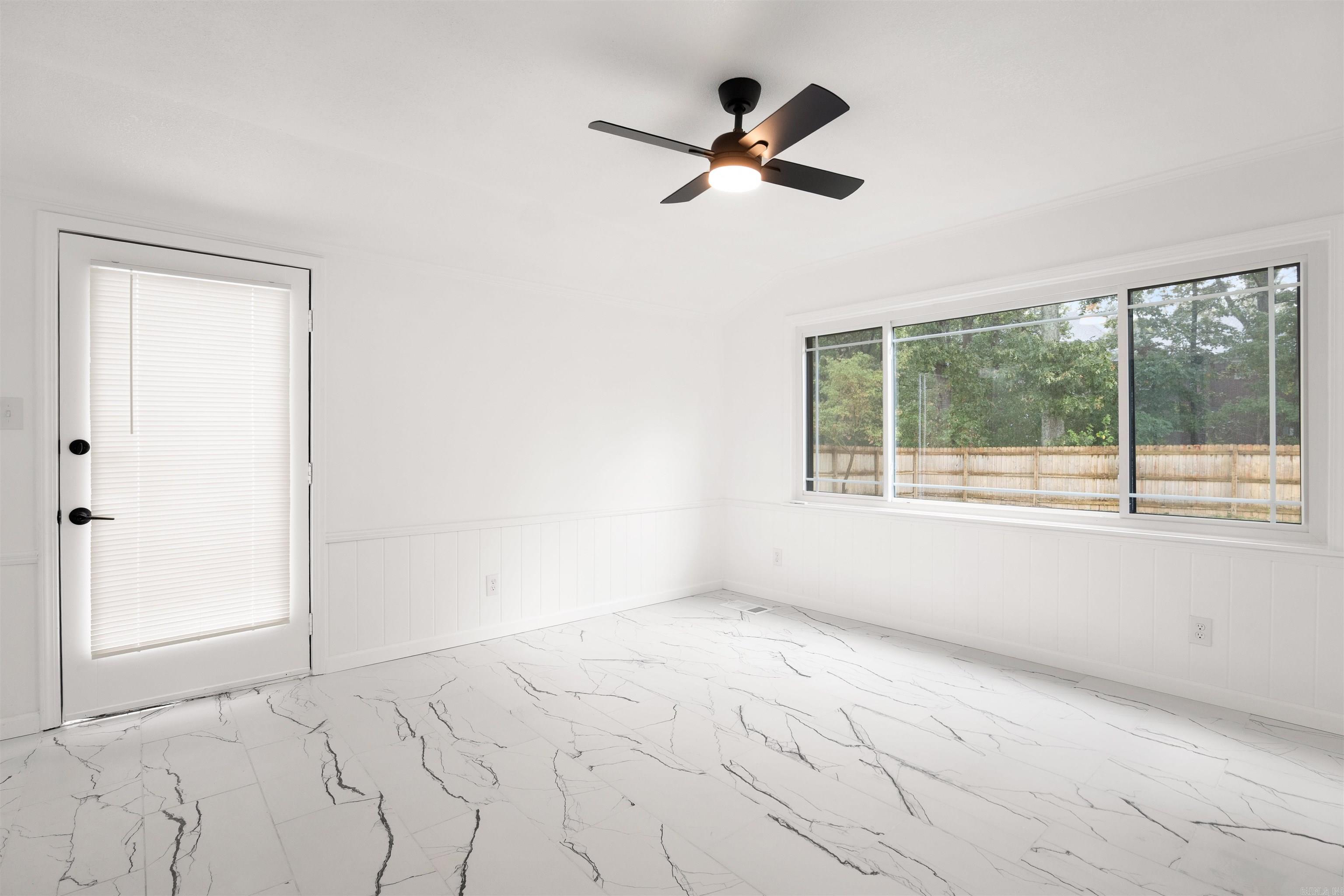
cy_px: 448
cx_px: 672
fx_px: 597
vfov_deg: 73.7
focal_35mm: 16
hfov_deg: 96.7
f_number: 5.6
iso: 1250
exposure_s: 1/50
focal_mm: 16
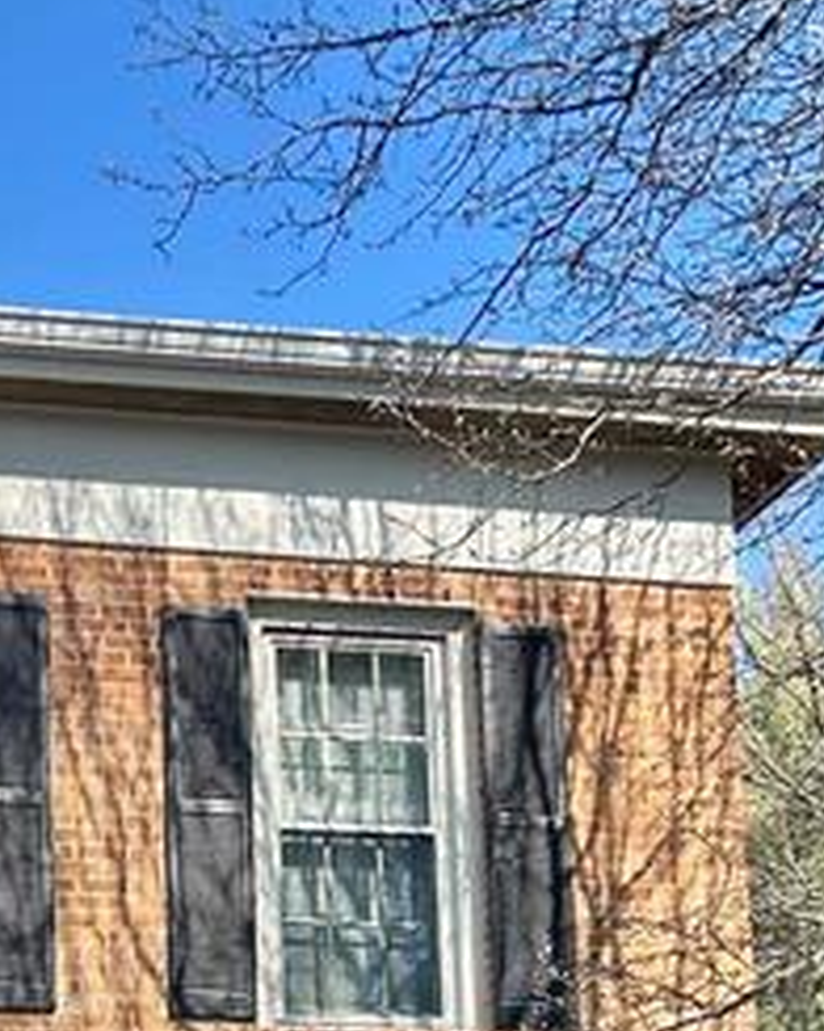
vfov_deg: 17.2
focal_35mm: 106
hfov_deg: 14.2
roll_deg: +3.3
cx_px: -88
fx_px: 3231
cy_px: 1262
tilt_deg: +9.5
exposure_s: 1/2165
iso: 50
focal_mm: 5.7
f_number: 1.5
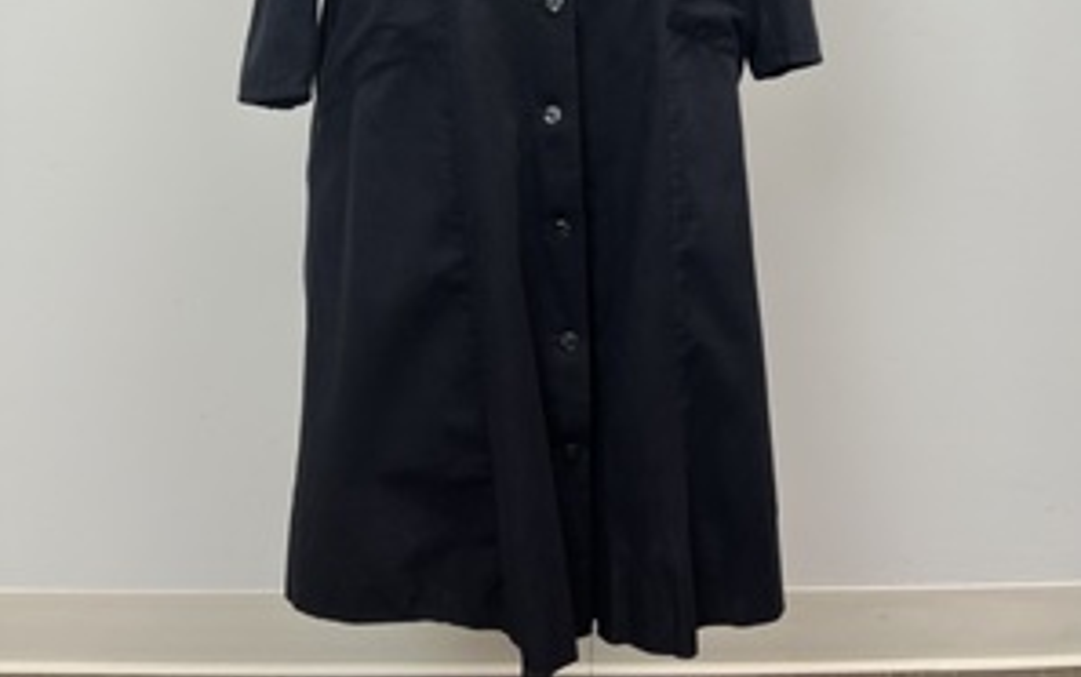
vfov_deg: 31.9
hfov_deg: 52.7
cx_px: 542
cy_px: 5
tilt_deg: -2.6
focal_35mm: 37
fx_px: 1091
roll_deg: +1.5
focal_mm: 5.1
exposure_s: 1/120
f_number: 1.6
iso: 100
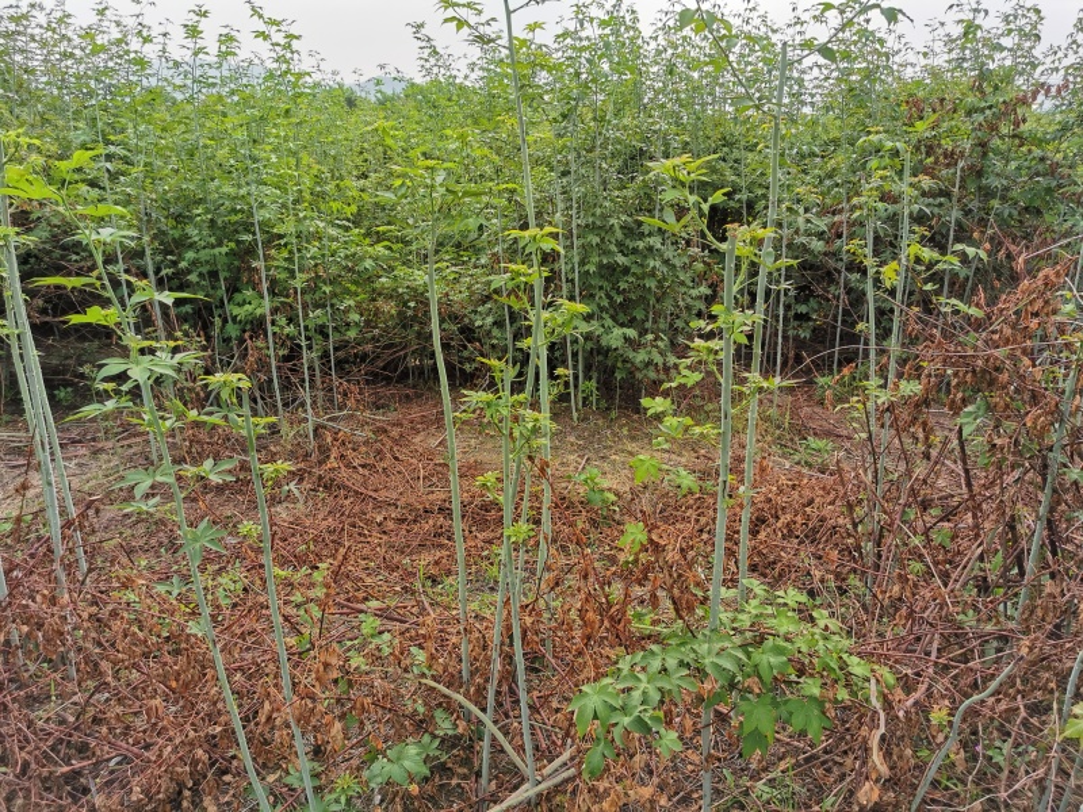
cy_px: 406
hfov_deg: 65.3
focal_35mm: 27
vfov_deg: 51.4
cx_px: 542
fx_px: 845
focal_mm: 5.56
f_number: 1.6
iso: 50
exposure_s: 1/1029
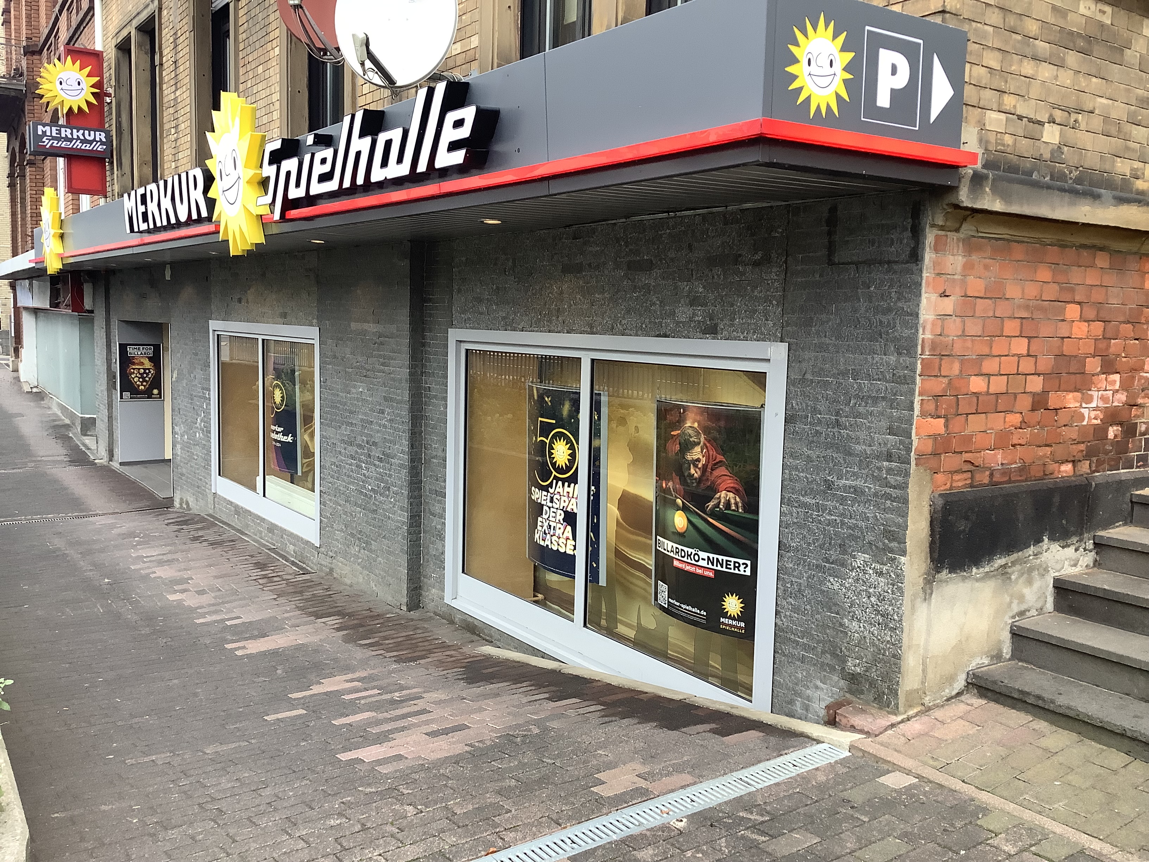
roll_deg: -1.6
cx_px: 574
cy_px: 431
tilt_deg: -5.8
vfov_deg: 45.4
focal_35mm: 31
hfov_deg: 58.4
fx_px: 1029
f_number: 2.4
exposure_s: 1/100
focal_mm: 3.3
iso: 80
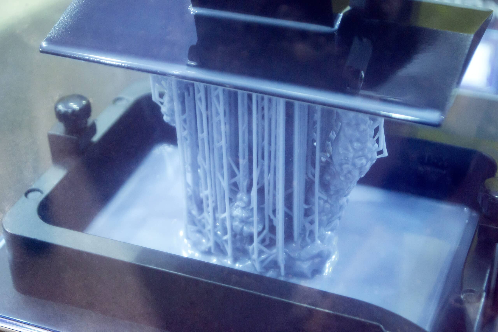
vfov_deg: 18.9
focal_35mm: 72
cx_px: 249
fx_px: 996
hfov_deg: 28.1
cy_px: 166
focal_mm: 48
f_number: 5.3
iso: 1000
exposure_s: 1/15
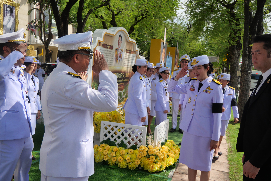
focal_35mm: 31
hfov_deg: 60.3
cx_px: 136
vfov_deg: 42.4
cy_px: 90
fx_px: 233
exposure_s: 1/2000
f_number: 4
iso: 200
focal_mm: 15
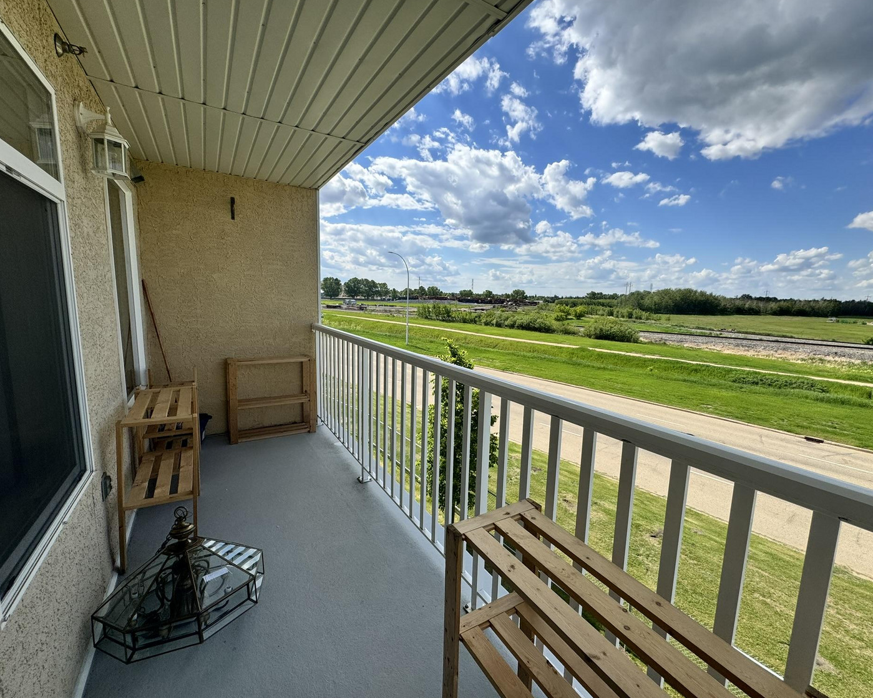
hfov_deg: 96.8
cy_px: 353
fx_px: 388
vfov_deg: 84.0
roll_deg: -0.9
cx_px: 447
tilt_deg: -6.0
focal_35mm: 15
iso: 50
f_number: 2.2
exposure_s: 1/2342
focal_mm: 2.22
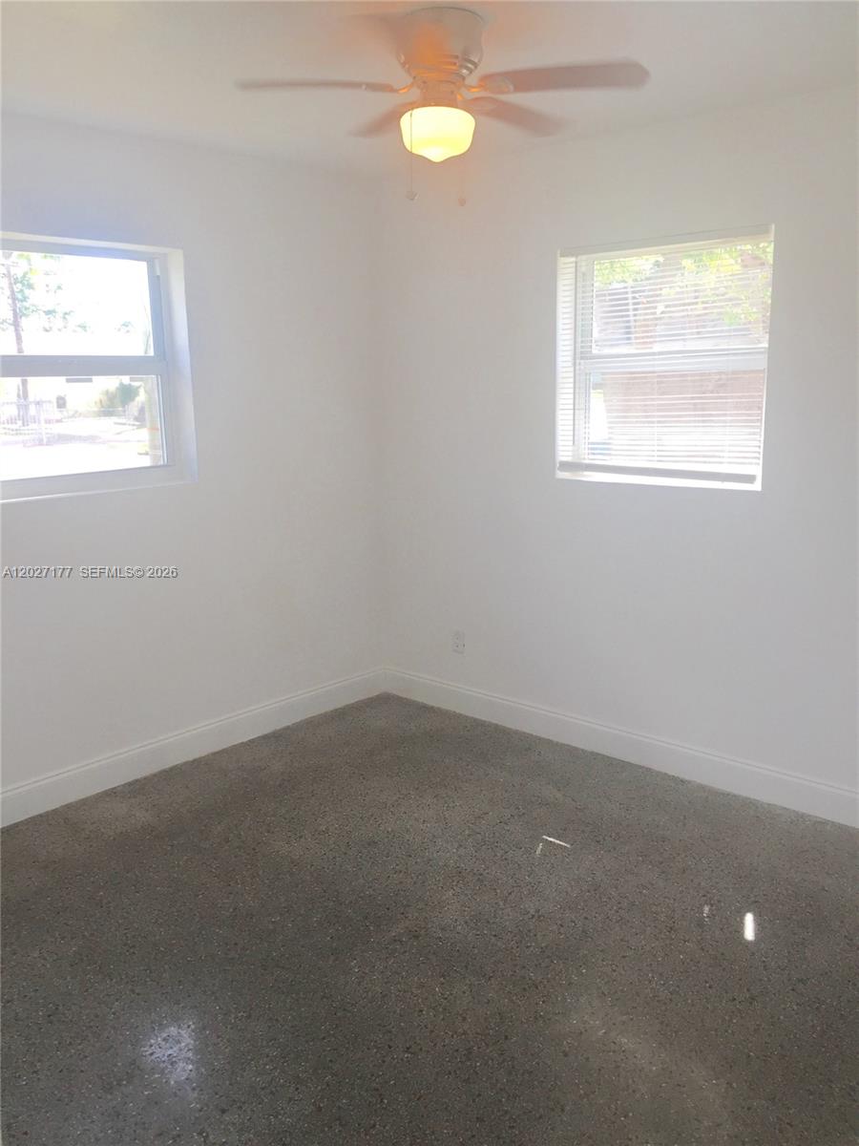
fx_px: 960
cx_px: 430
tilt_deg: -8.8
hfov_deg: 48.2
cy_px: 573
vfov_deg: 61.7
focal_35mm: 29
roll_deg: +0.9
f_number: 2.2
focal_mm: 4.15
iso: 40
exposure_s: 1/120
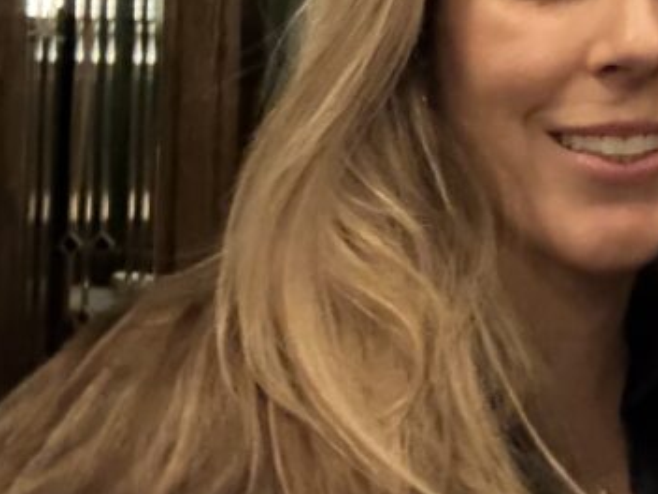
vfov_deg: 21.3
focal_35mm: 67
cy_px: 21
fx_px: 1274
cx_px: 766
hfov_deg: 26.2
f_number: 1.9
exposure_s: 1/15
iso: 800
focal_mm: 2.69
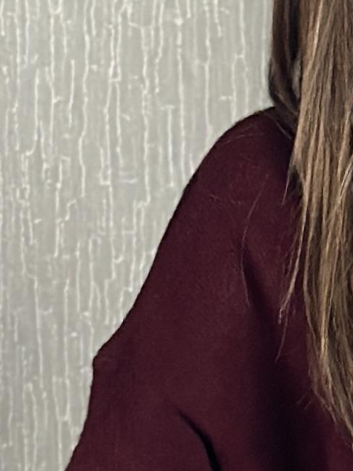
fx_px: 4067
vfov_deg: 6.5
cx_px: 552
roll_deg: -0.7
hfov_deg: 4.9
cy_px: 850
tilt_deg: -18.0
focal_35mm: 299
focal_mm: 6.86
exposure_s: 1/60
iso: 400
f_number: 1.78
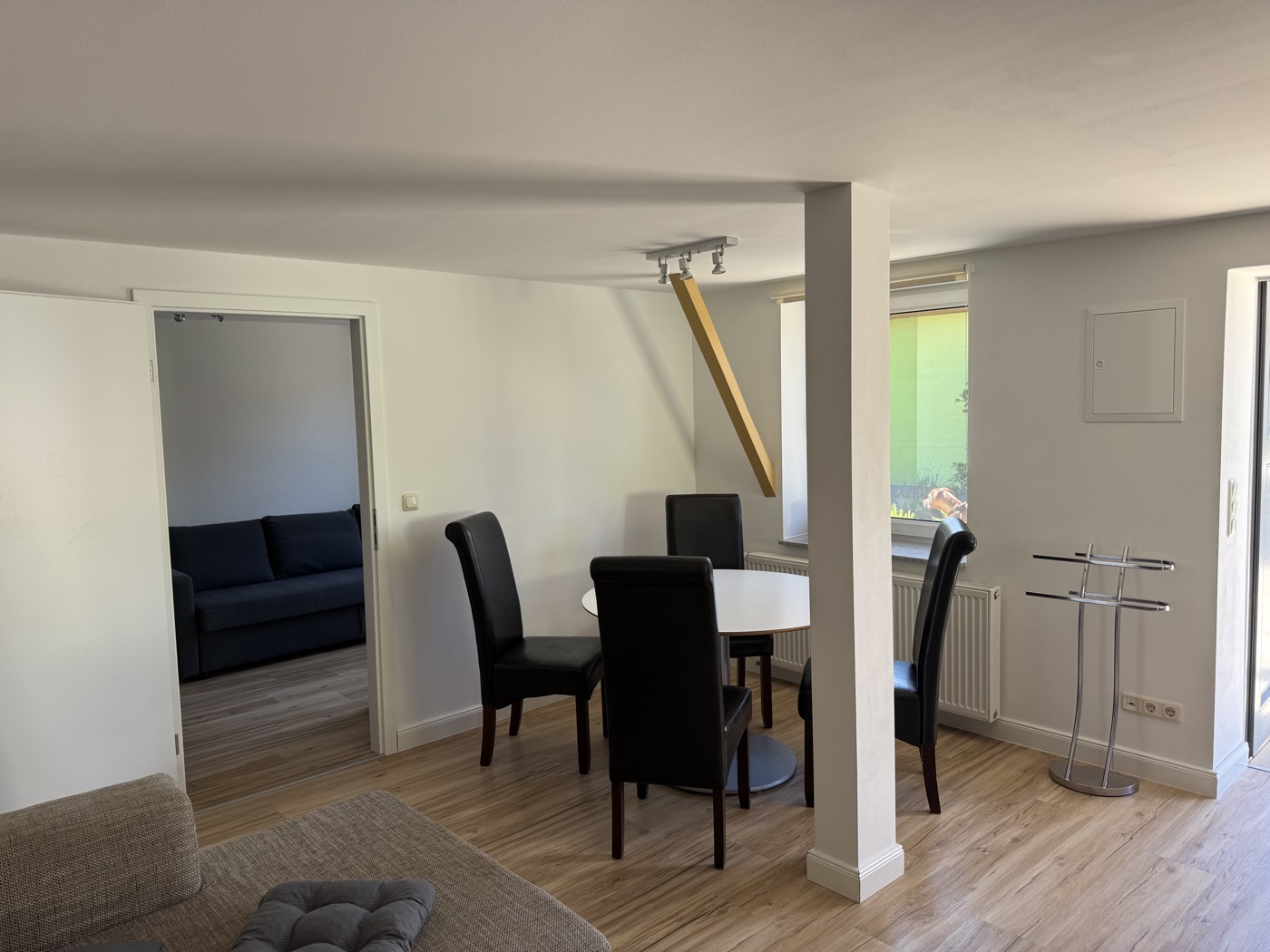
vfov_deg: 56.8
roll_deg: +1.3
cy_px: 476
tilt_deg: -5.4
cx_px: 635
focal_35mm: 24
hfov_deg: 71.6
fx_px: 881
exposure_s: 1/121
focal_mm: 6.76
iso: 64
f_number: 1.78
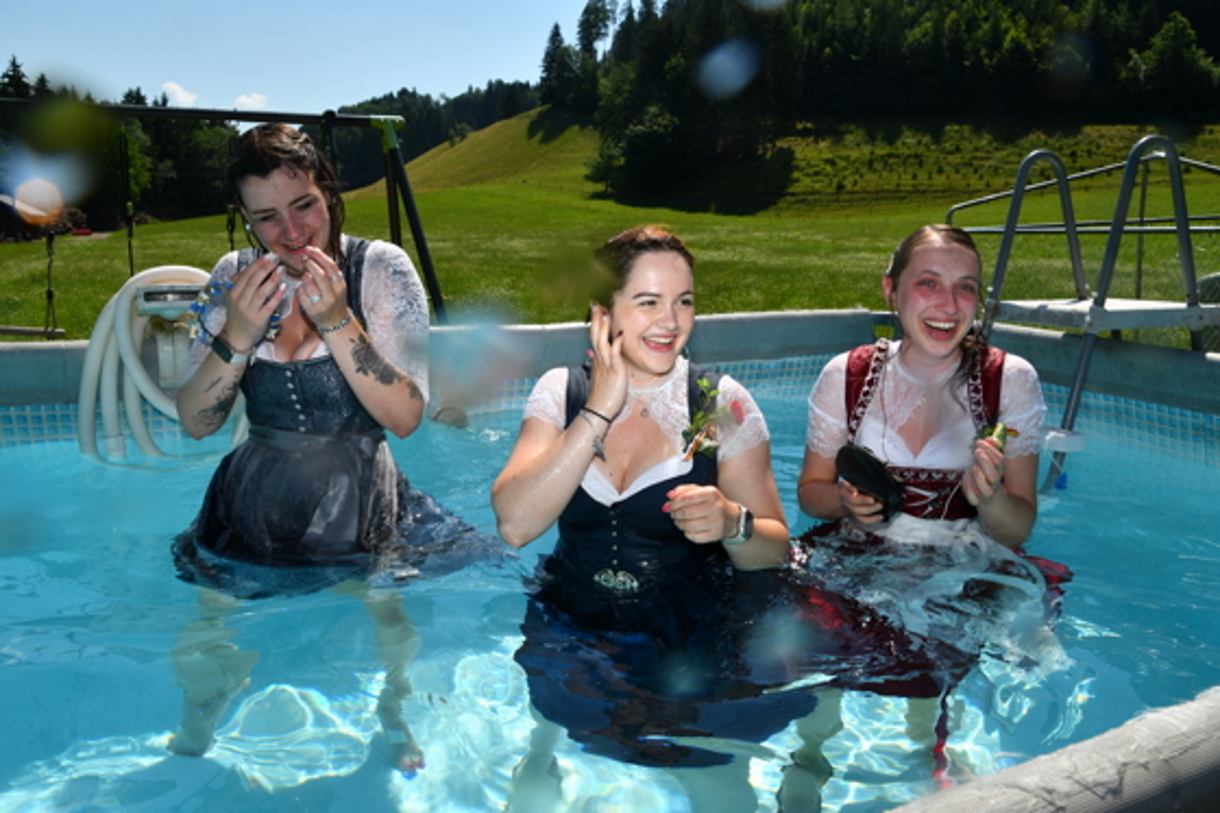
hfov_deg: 67.4
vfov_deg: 47.9
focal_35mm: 27
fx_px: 915
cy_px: 406
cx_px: 610
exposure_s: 1/250
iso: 110
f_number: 11
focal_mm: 18
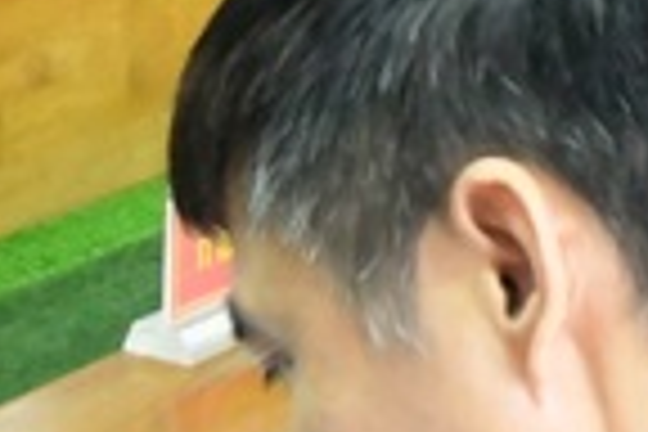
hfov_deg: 12.0
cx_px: 788
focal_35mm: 167
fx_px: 3006
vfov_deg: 7.6
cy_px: -673
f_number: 11
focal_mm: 30
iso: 25600
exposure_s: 1/125
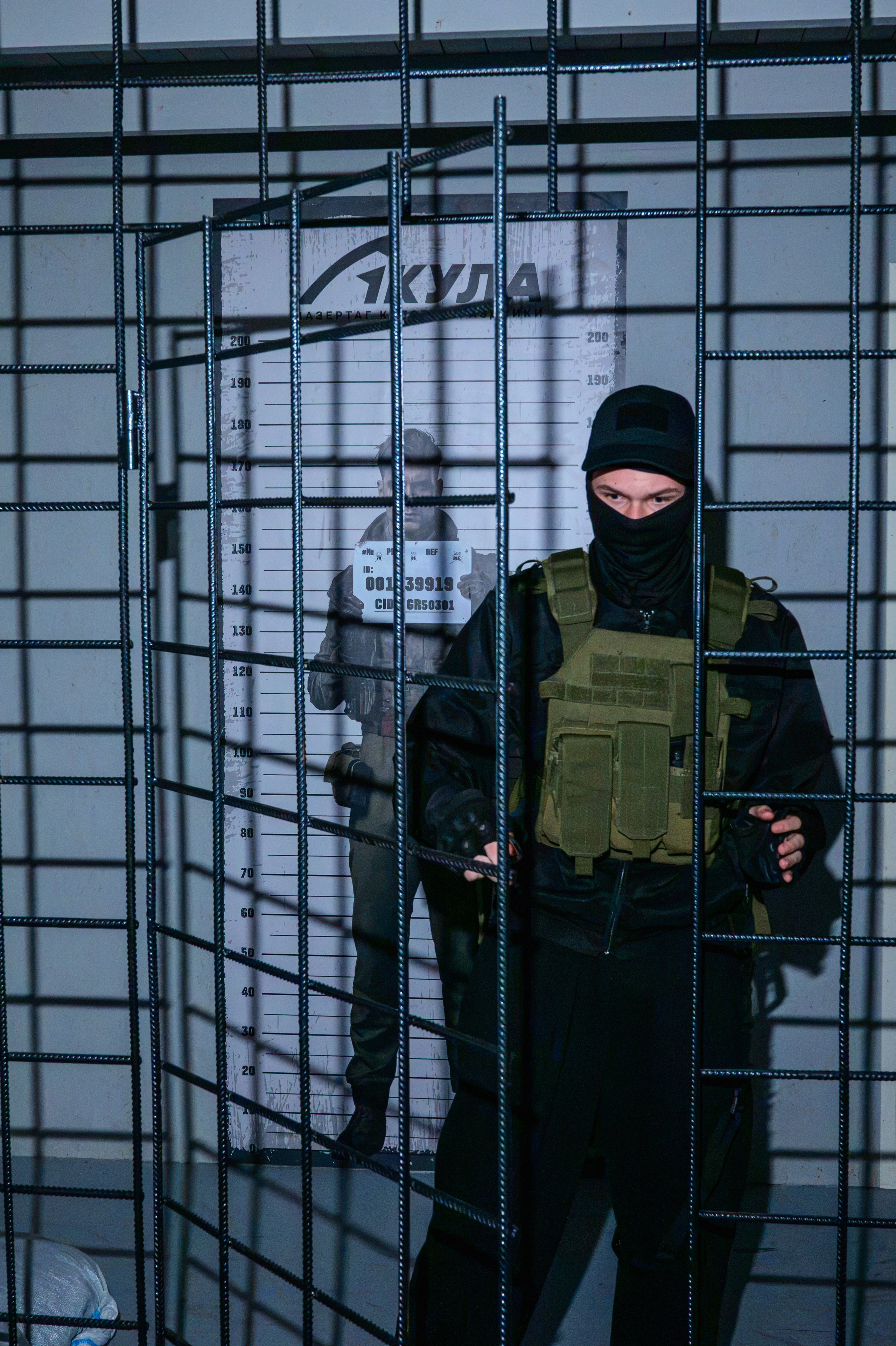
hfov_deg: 31.2
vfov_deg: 45.4
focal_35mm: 43
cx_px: 448
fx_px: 1606
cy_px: 673
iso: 400
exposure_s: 1/200
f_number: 8
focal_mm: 29
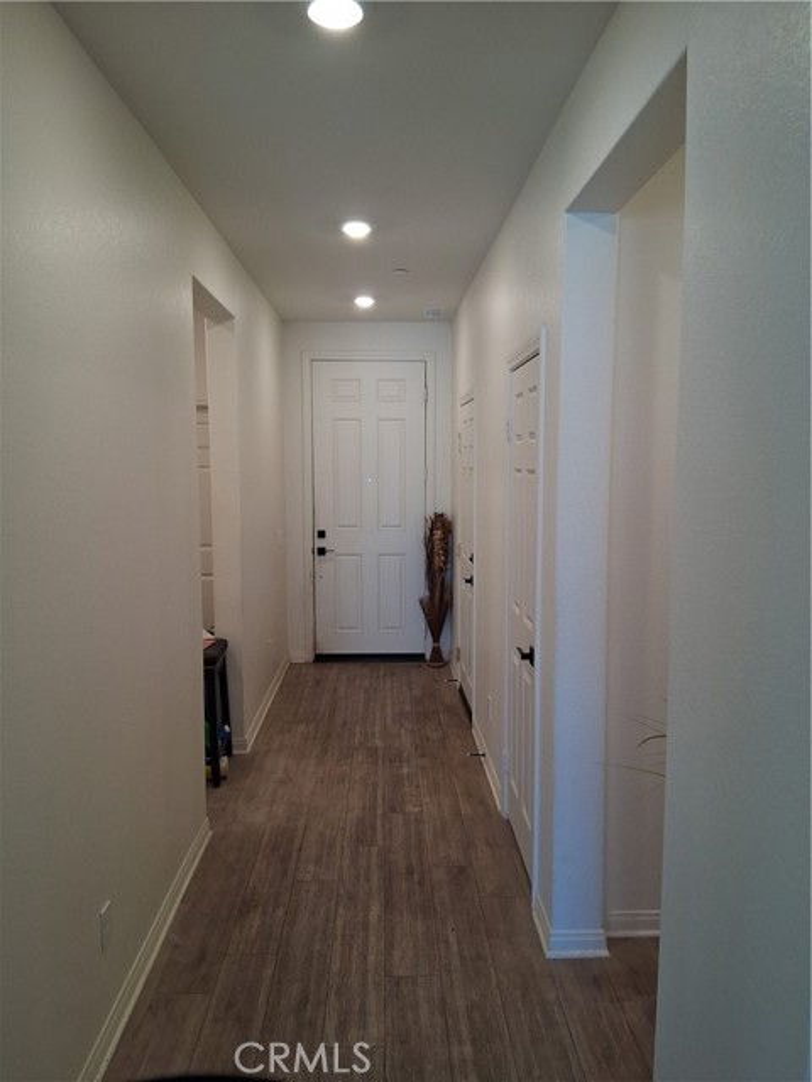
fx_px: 813
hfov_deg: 53.1
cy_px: 541
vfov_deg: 67.3
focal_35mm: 26
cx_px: 406
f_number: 1.8
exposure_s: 1/120
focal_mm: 3.98
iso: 320
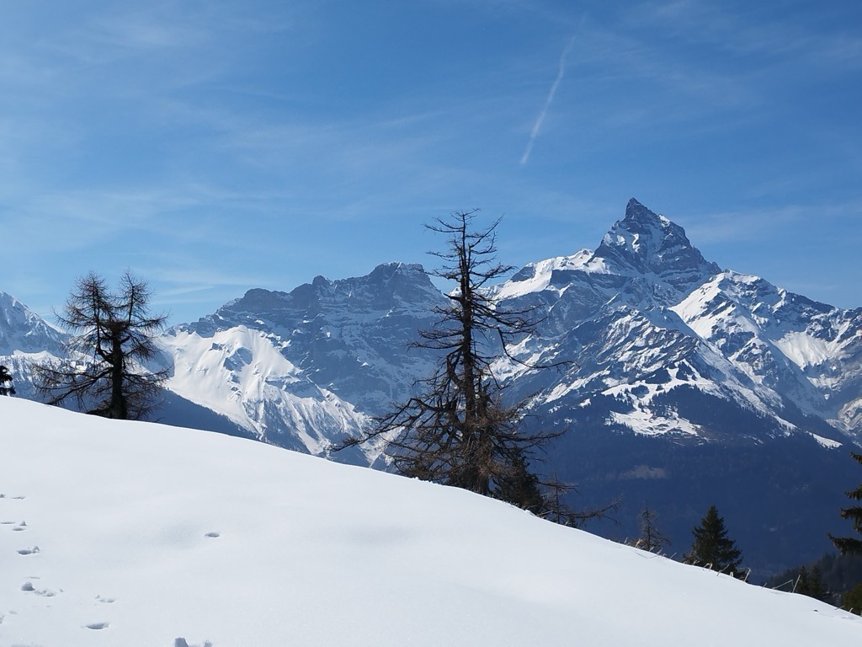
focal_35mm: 24
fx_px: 598
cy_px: 324
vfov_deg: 56.8
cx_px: 431
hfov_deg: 71.6
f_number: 1.89
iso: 50
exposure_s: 1/1967
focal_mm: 5.89
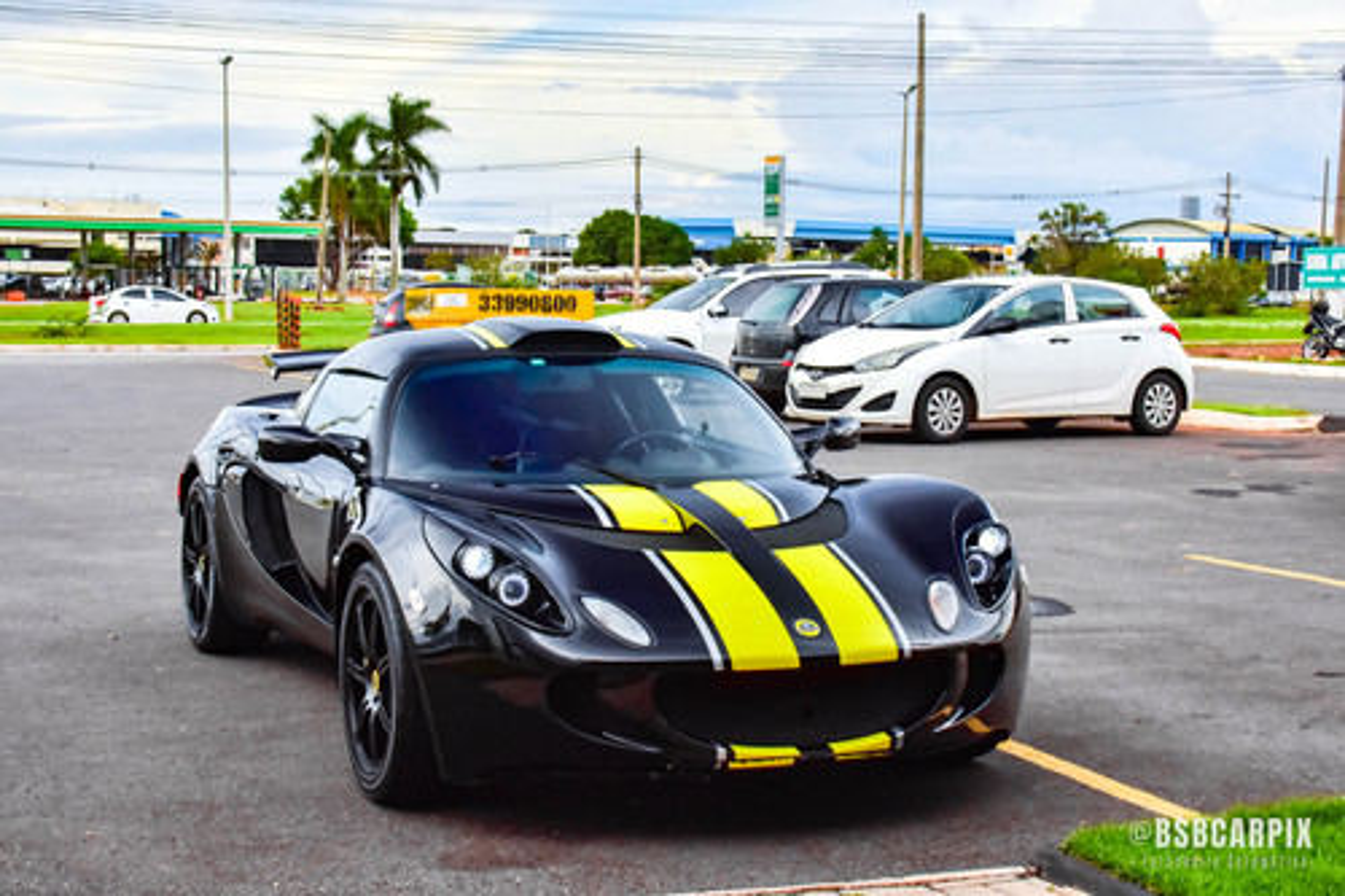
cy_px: 448
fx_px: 1961
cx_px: 672
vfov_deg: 25.7
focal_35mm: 52
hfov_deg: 37.9
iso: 800
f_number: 9
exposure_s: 1/320
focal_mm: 35
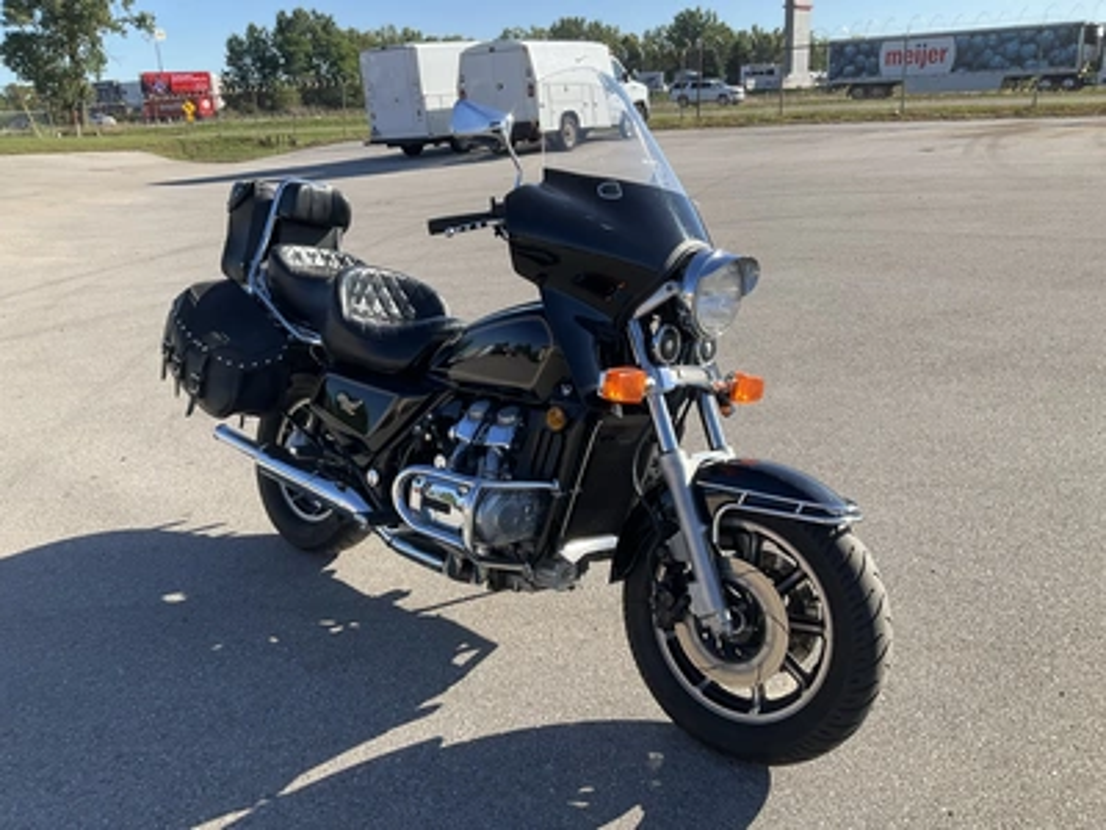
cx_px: 553
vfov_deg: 48.2
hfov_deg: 61.7
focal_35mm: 29
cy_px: 415
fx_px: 927
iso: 25
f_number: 1.8
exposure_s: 1/842
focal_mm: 3
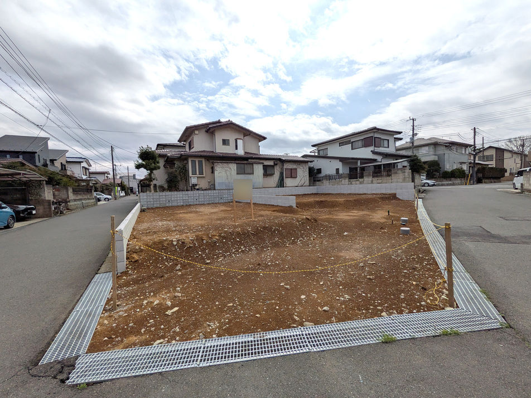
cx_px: 266
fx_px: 215
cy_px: 199
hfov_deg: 102.1
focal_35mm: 14
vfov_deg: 85.7
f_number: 2.2
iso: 49
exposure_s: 1/6410
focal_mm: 1.83
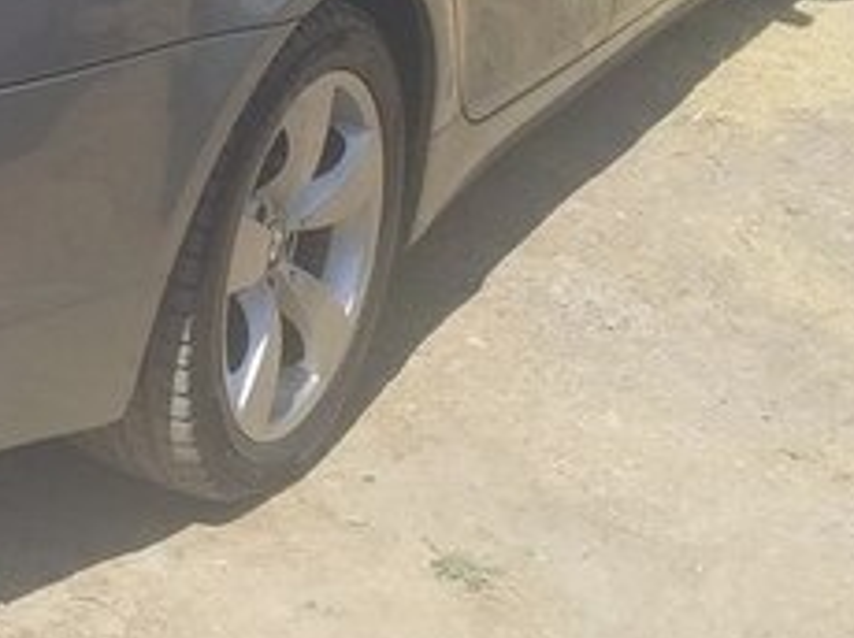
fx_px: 2193
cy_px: -202
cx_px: -33
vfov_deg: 15.7
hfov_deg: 21.2
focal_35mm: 89
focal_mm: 3.3
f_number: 2.2
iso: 40
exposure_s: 1/1285
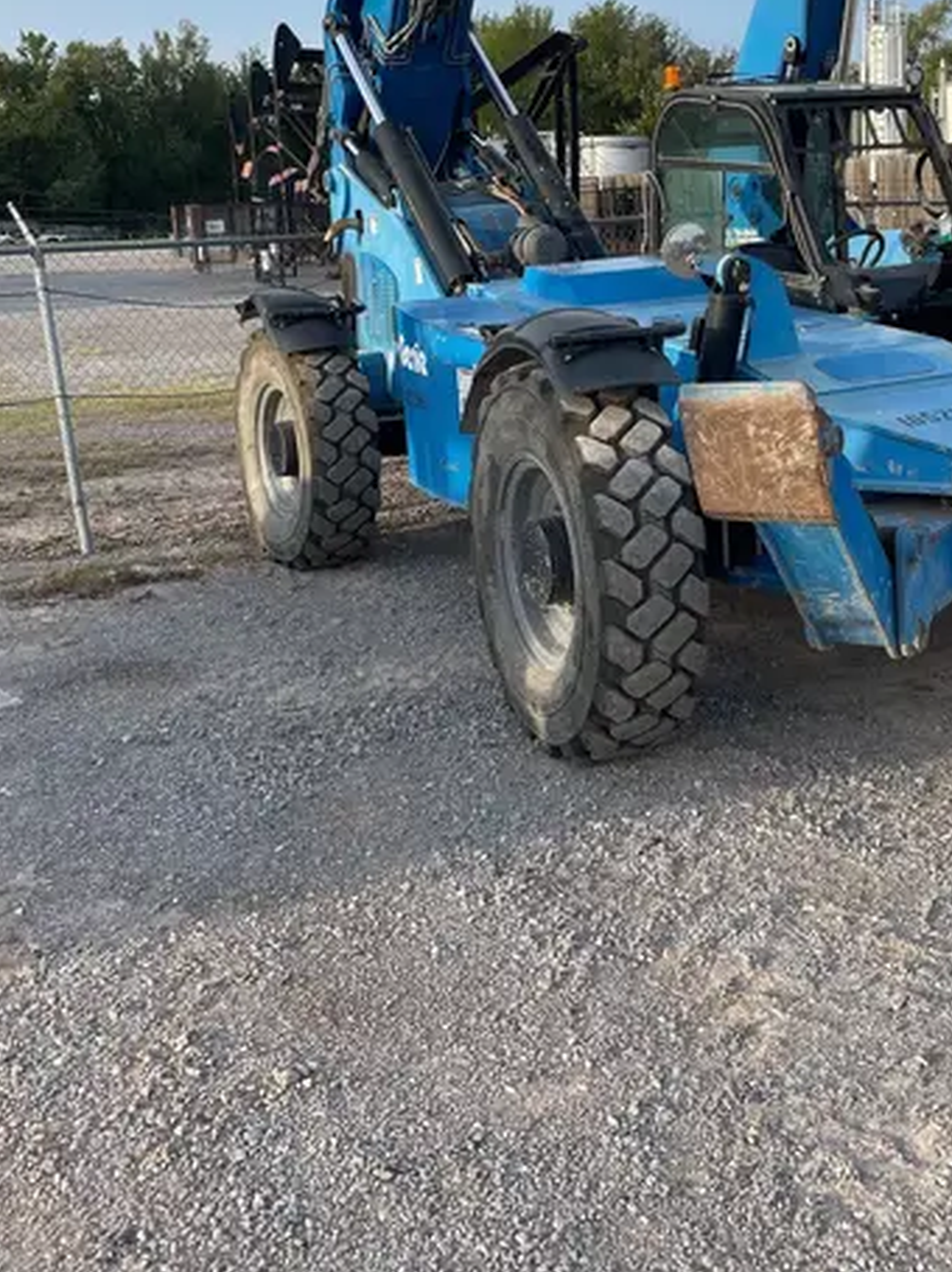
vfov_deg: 43.8
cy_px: 371
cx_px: 602
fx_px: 1542
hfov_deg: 34.1
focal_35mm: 42
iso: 50
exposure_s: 1/1531
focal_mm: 4.2
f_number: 1.6
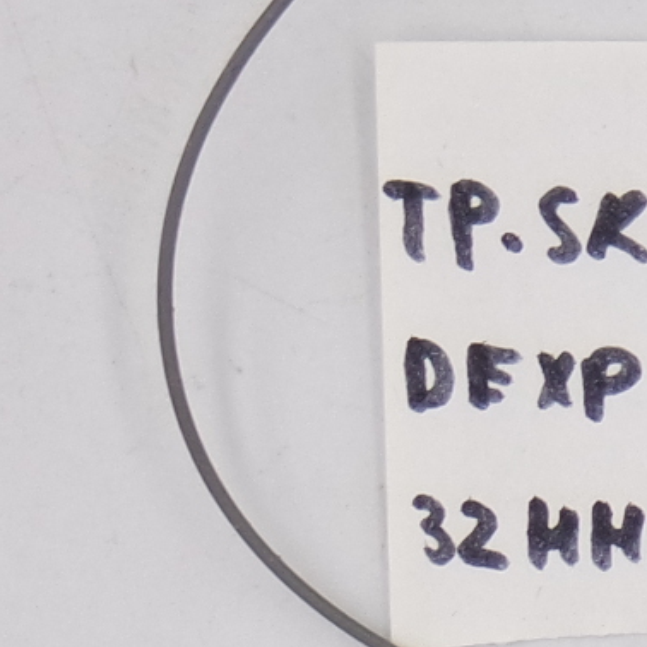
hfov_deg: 5.3
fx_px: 6788
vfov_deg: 5.4
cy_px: 1184
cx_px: 1564
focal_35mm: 321
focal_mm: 18
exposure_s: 1/125
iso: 160
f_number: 4.5
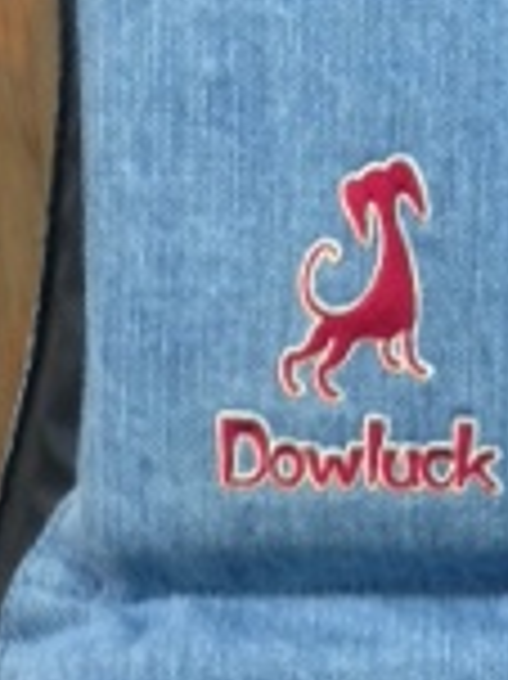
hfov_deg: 10.1
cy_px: 473
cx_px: 859
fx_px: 2743
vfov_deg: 14.1
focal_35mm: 140
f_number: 2.4
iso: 100
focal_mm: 4.13
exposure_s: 1/20
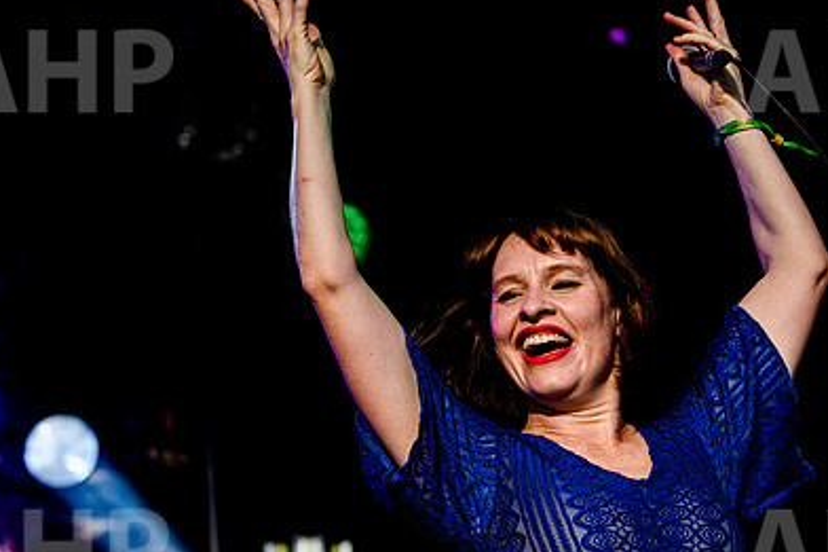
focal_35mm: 150
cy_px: 328
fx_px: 3448
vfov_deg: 9.1
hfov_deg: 13.7
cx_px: 466
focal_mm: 100
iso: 400
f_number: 4
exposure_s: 1/1250
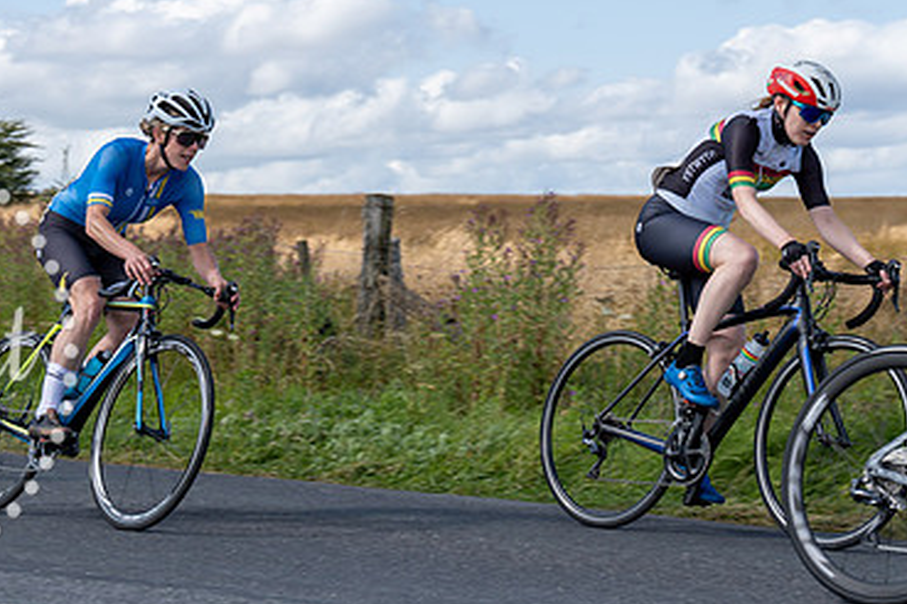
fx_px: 2771
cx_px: 229
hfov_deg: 18.5
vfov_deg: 12.4
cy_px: 230
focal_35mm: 110
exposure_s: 1/500
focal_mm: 70
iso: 125
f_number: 7.1
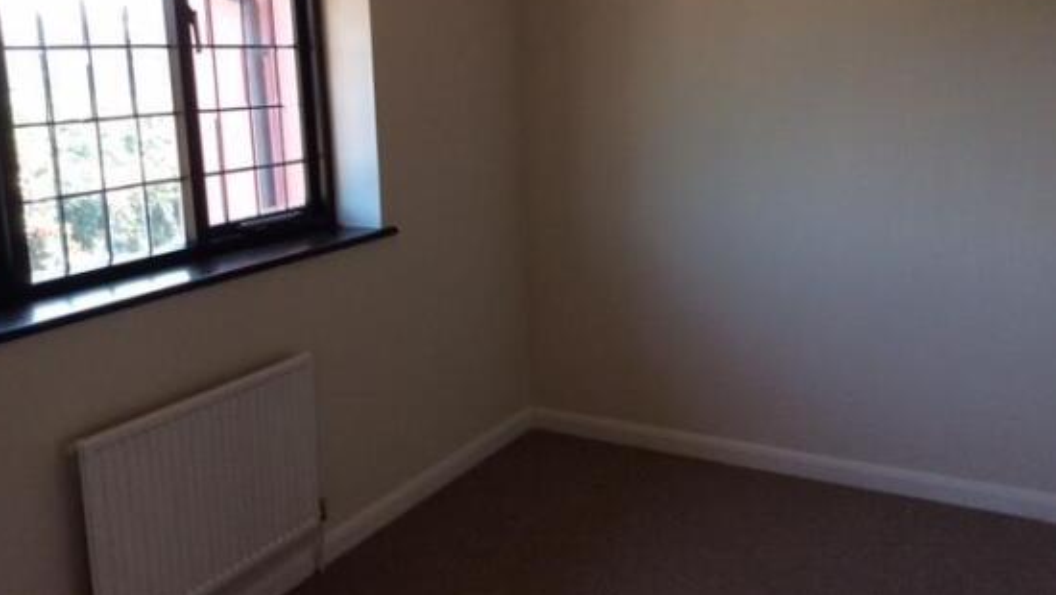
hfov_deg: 54.0
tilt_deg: -10.5
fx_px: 1037
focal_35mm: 37
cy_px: 241
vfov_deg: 32.0
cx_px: 508
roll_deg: +4.1
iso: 50
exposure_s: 1/100
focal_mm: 3.3
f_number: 2.4
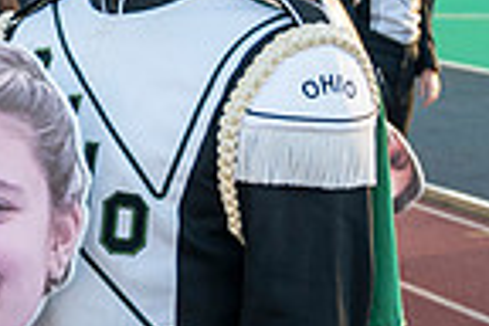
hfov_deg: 13.8
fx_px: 1834
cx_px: -336
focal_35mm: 135
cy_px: 41
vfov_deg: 10.1
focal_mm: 33.5
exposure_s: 1/100
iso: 125
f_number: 4
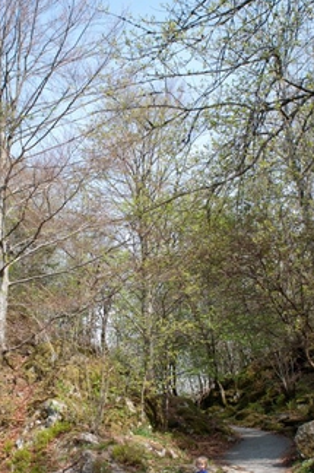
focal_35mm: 50
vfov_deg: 39.2
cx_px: 128
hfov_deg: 26.9
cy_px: 318
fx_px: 656
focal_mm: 24
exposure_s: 1/160
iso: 100
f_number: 6.3
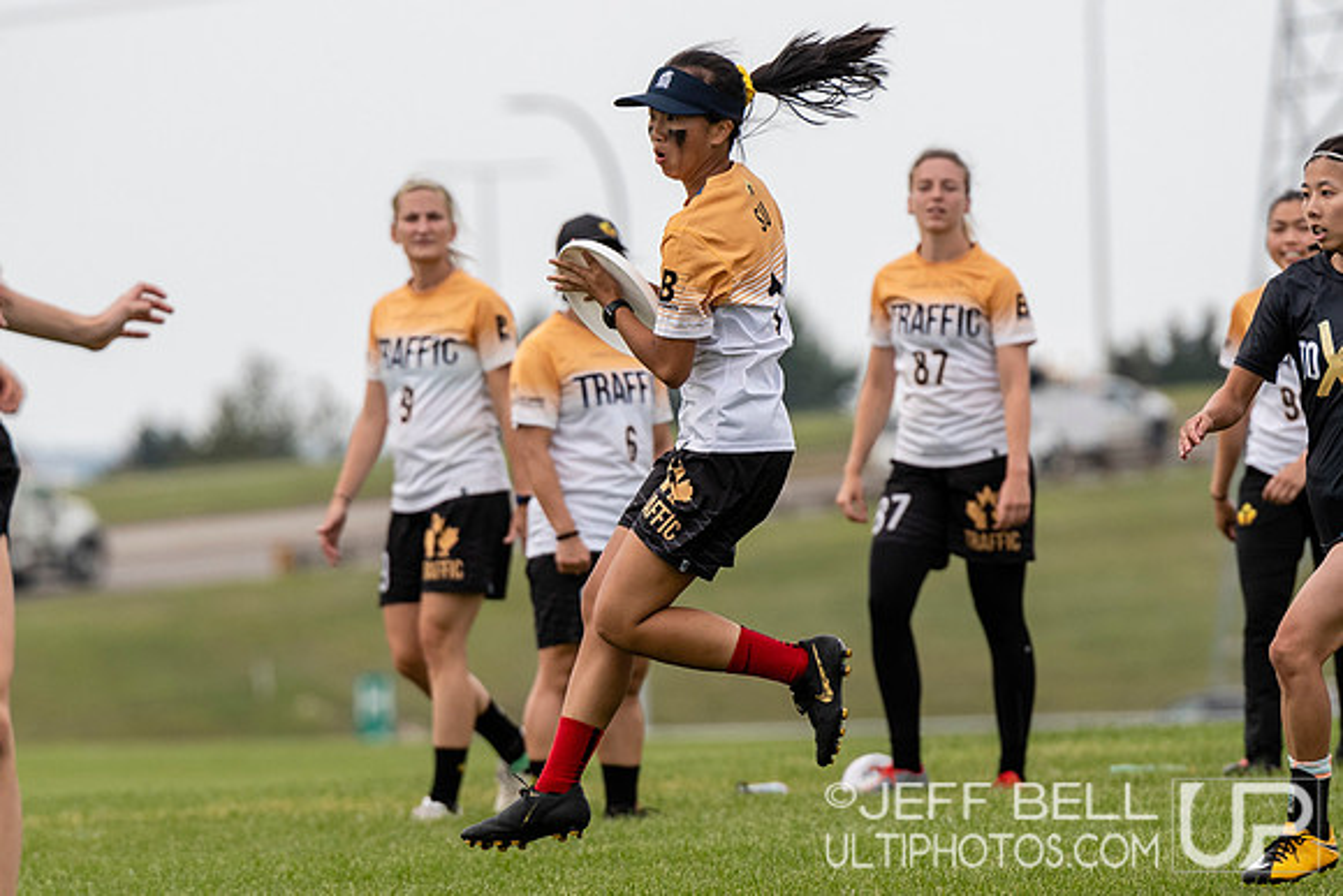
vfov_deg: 2.6
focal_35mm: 523
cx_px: 653
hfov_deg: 3.9
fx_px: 19518
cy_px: 520
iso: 200
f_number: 4
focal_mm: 200
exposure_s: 1/1600
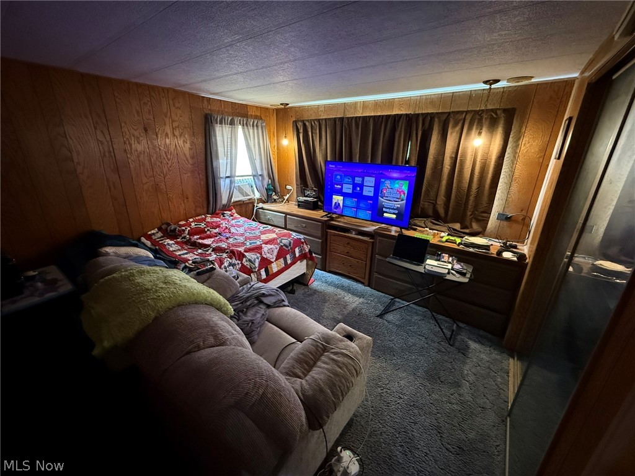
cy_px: 238
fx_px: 257
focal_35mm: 14
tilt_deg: -19.7
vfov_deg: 85.7
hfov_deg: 102.1
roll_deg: -1.7
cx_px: 318
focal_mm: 2.22
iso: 1250
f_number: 2.2
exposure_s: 1/40
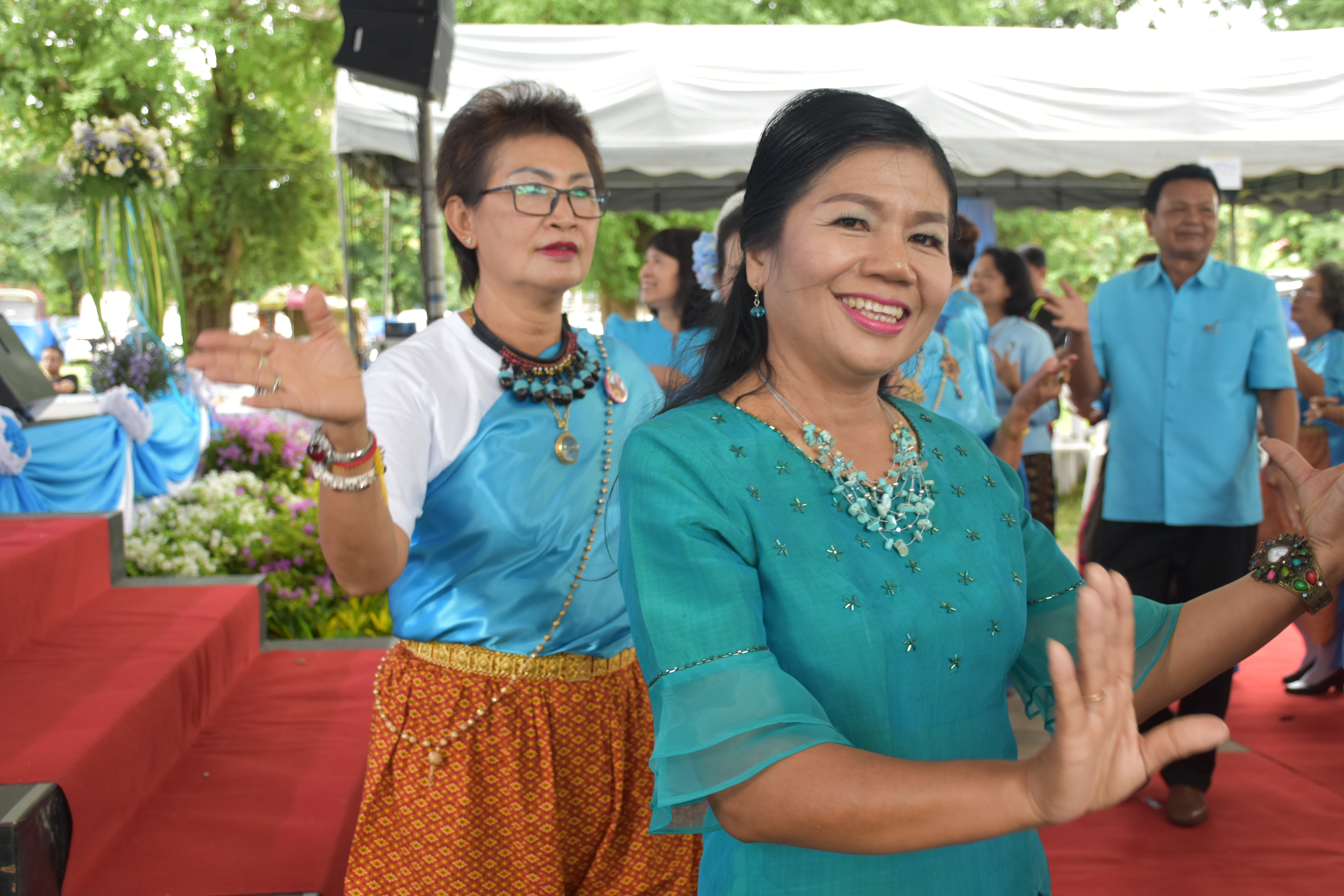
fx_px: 1531
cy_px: 453
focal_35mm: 41
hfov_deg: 47.4
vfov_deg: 32.6
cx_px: 706
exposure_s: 1/80
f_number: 4.5
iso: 400
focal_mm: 26
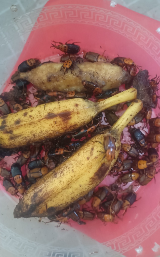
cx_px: 85
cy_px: 132
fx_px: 209
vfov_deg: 62.9
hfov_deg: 41.8
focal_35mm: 30
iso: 5810
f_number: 1.9
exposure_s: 1/20
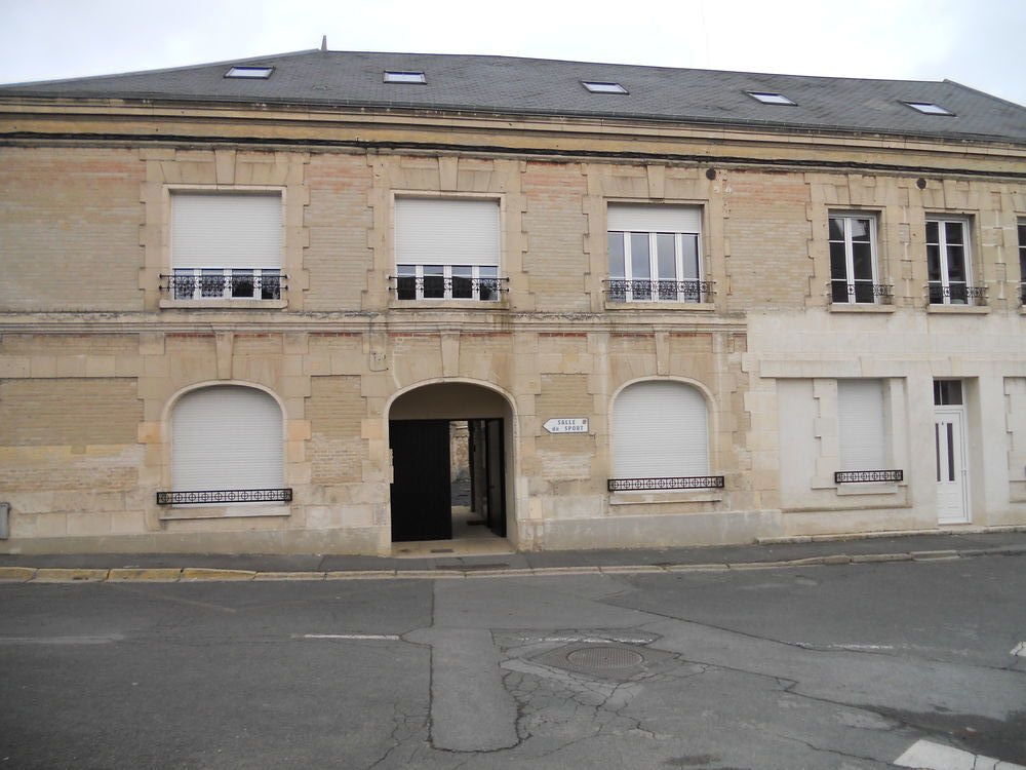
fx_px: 800
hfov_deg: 65.3
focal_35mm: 27
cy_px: 385
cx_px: 513
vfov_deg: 51.4
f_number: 3.2
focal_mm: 4.9
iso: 160
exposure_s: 1/125
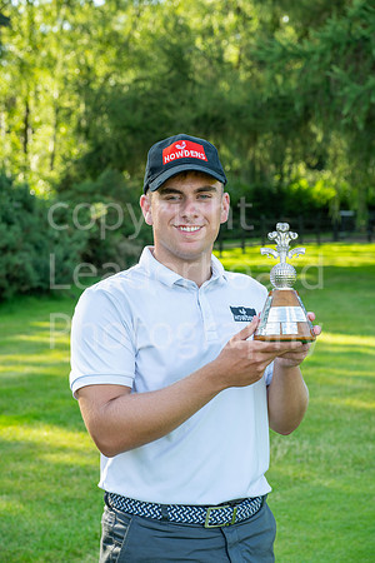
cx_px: 188
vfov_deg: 23.9
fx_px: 1328
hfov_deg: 16.1
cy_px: 282
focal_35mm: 85
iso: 200
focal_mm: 85
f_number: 7.1
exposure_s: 1/100
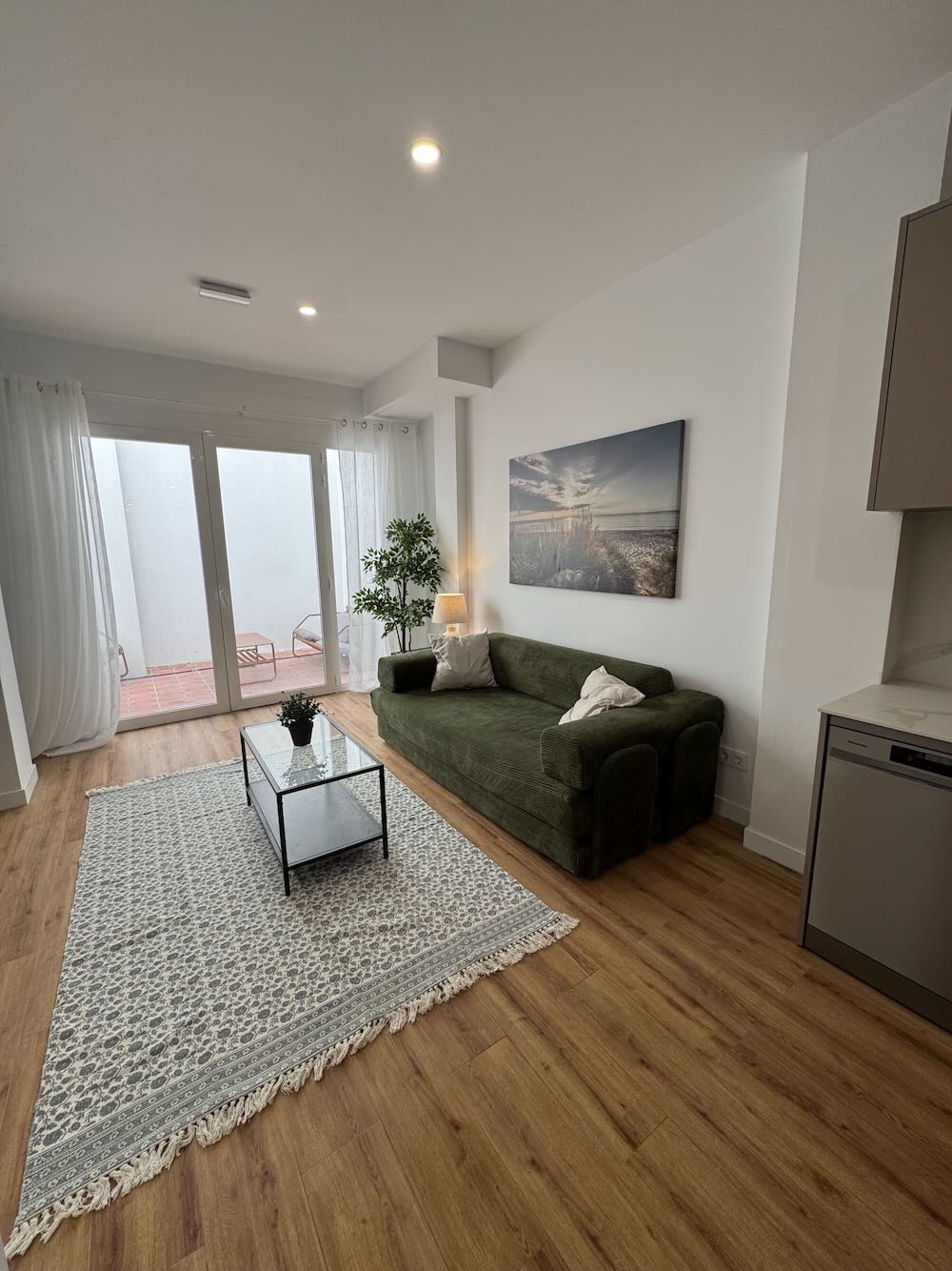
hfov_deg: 85.7
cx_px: 476
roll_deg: +0.5
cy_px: 636
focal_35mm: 14
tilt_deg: -10.0
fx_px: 514
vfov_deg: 102.1
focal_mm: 2.22
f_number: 2.2
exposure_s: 1/99
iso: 50
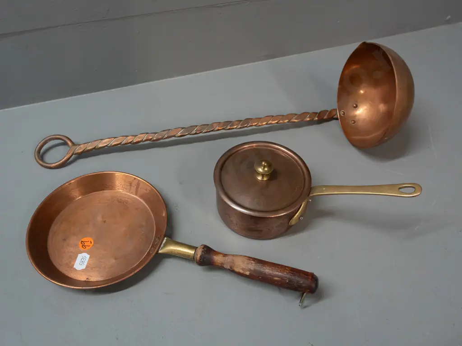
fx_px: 400
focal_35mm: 30
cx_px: 231
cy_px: 173
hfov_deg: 60.0
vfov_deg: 46.8
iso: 2500
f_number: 5
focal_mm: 15
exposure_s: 1/160
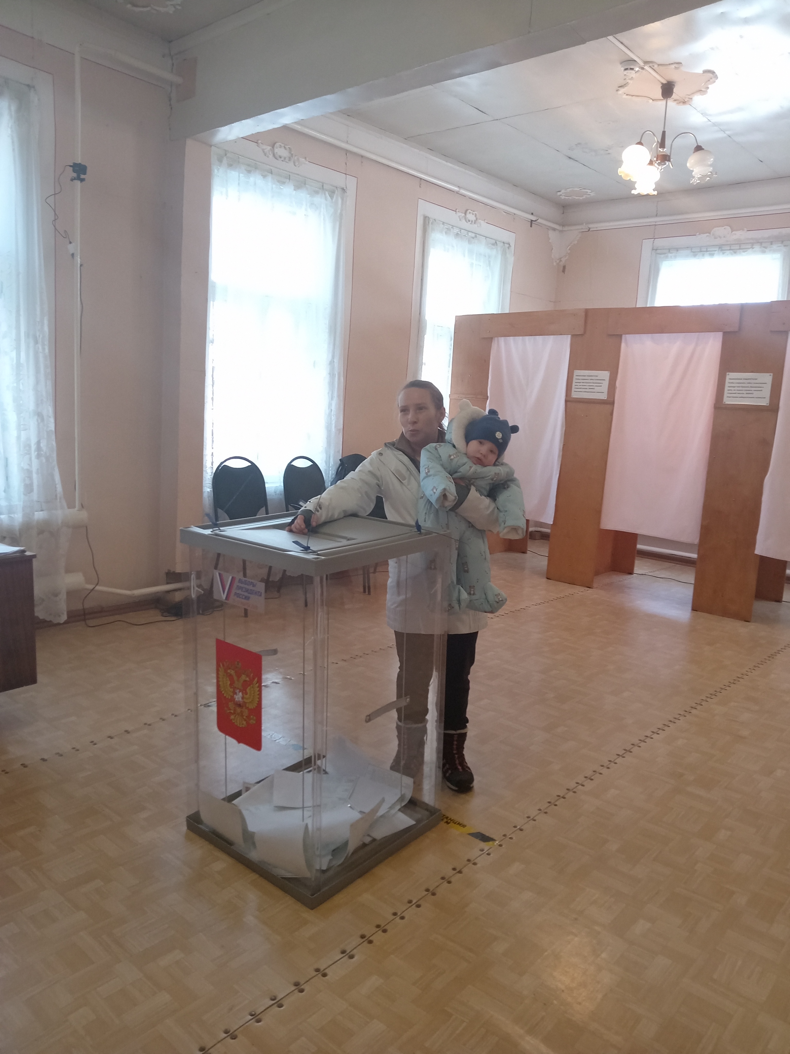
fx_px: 761
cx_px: 395
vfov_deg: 69.4
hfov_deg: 54.9
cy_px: 527
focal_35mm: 25
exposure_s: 1/25
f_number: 1.8
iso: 418
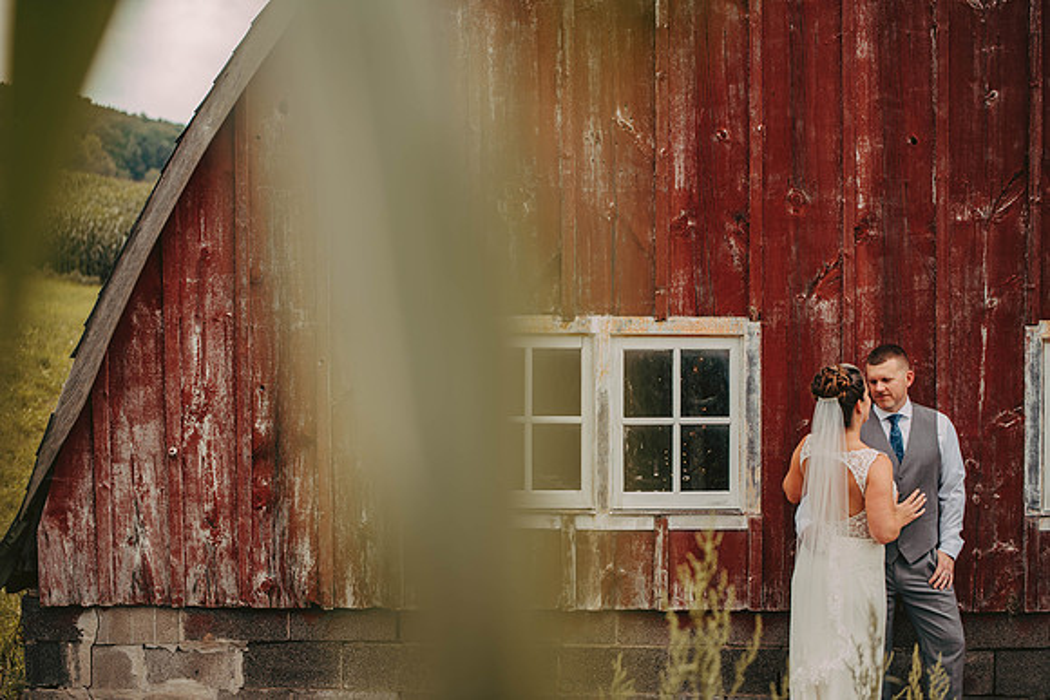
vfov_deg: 19.5
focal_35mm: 70
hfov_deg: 28.8
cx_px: 525
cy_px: 350
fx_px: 2042
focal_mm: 70
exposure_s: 1/320
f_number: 2.8
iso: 200
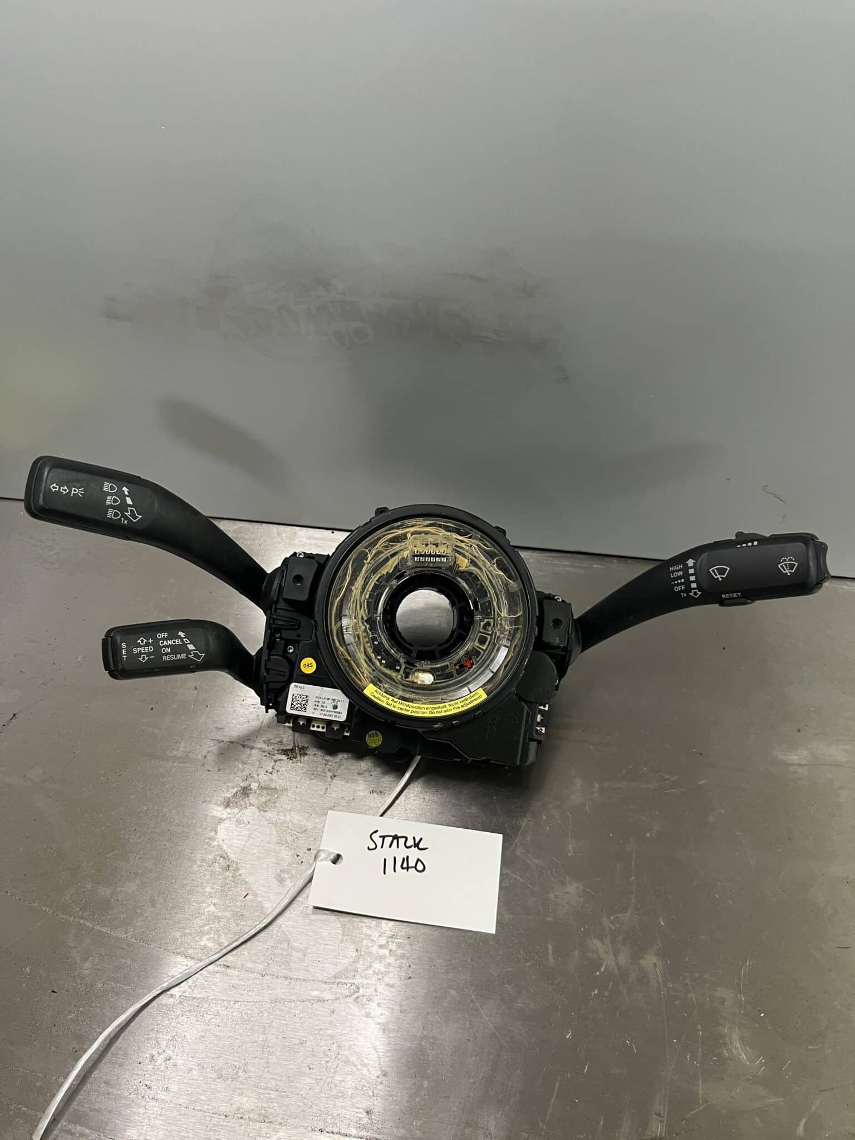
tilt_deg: -48.0
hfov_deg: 53.1
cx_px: 428
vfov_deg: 67.3
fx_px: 856
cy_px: 570
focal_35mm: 26
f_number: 1.6
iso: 125
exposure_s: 1/50
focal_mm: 5.1
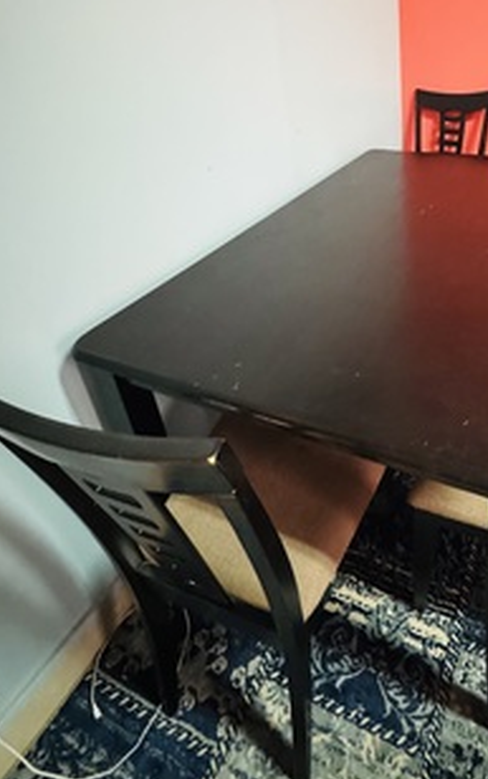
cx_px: 378
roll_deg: +2.4
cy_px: 234
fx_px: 467
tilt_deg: -24.5
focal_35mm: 22
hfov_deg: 52.2
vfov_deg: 76.0
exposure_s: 1/30
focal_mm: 2.22
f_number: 2.2
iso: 1600
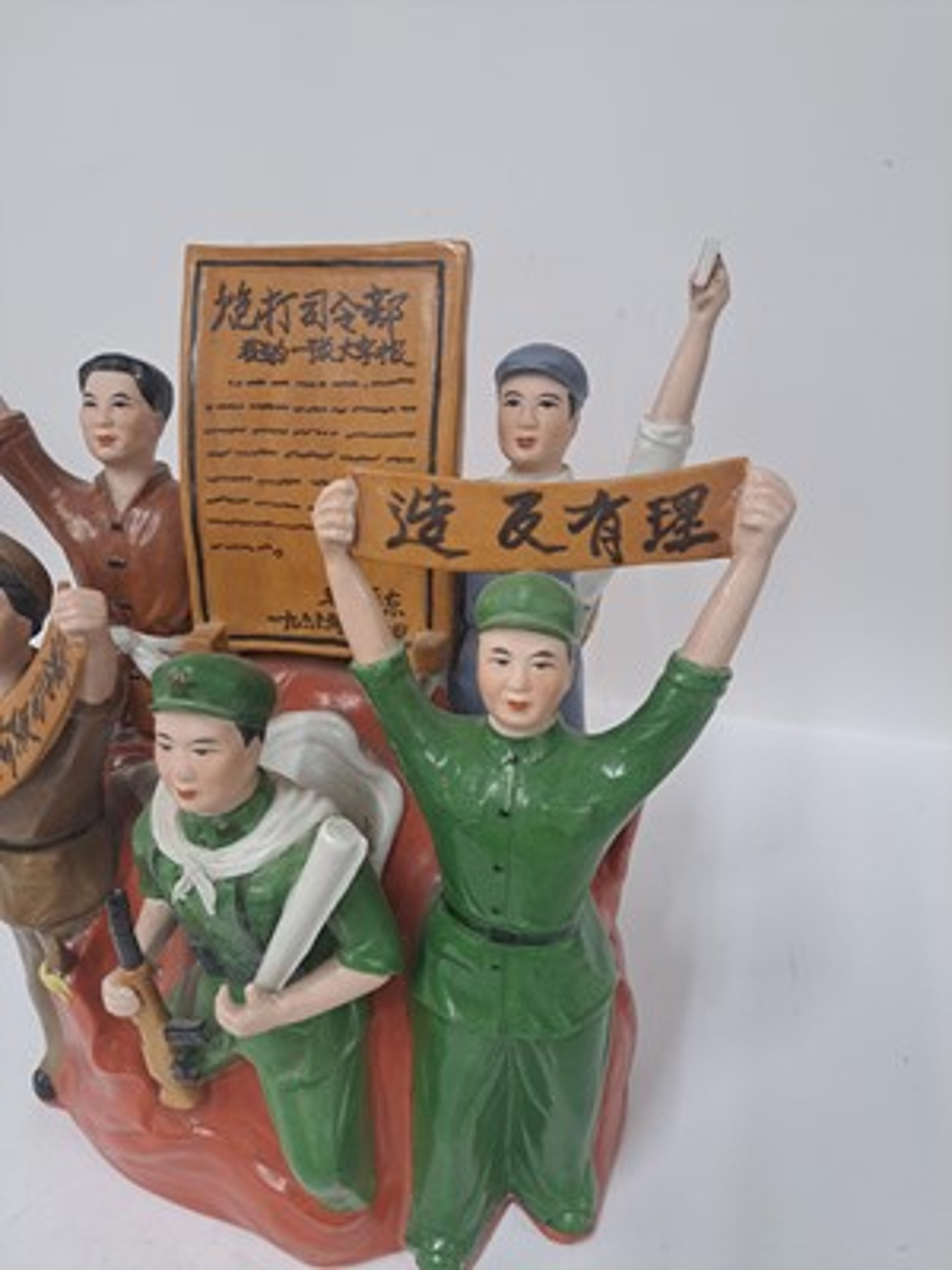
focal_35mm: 24
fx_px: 880
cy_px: 635
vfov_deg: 71.6
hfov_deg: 56.8
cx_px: 476
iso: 100
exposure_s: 1/50
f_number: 1.8
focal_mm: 5.23
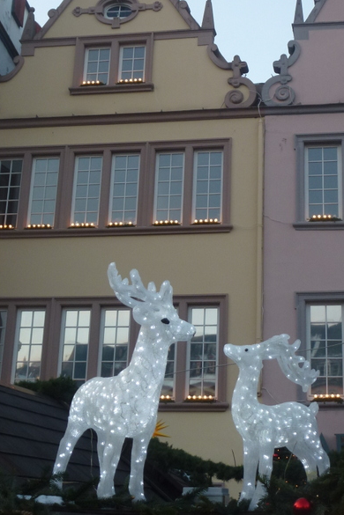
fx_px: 917
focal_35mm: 64
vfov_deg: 31.2
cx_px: 225
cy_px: 173
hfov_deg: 21.2
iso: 125
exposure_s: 1/80
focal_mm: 8
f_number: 4
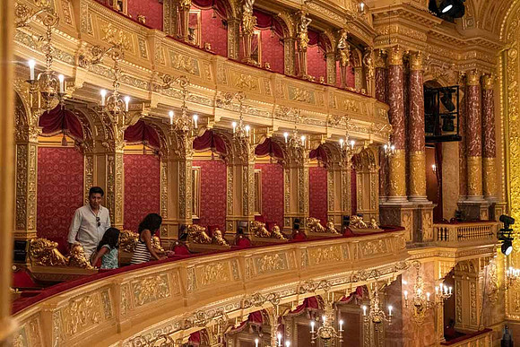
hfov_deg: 46.0
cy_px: 163
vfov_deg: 31.6
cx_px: 276
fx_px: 612
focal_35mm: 42
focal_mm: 40
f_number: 4
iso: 5000
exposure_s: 1/80
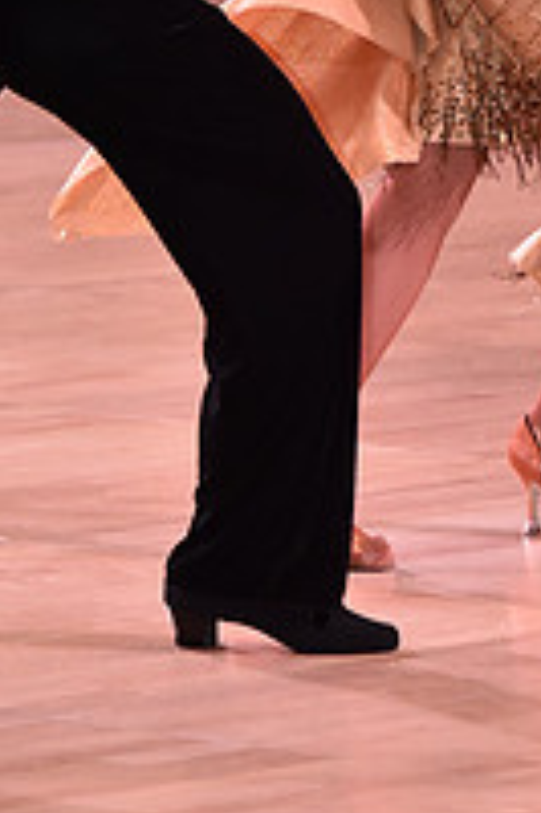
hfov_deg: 3.1
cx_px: 327
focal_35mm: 436
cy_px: -293
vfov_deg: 4.7
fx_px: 9844
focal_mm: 150
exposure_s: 1/250
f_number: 4.5
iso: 1600
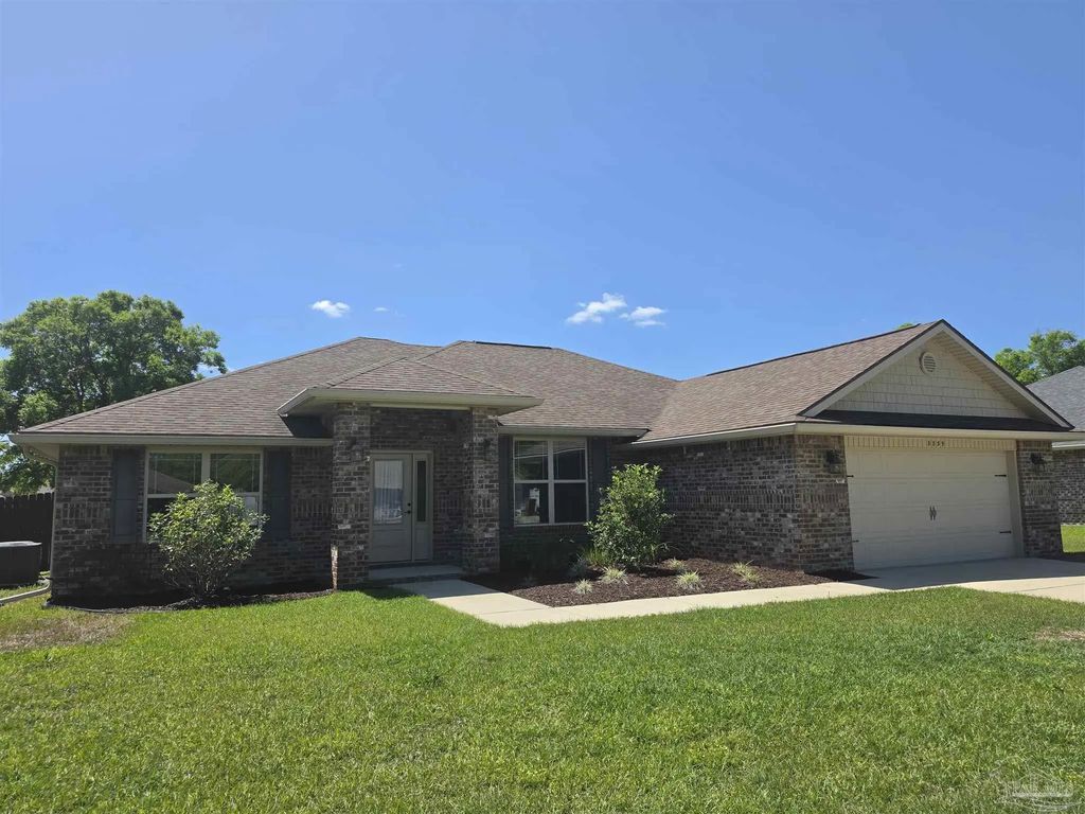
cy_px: 407
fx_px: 721
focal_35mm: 23
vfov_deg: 58.9
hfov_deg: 73.9
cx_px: 542
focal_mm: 6.5
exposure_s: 1/6571
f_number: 1.4
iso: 64
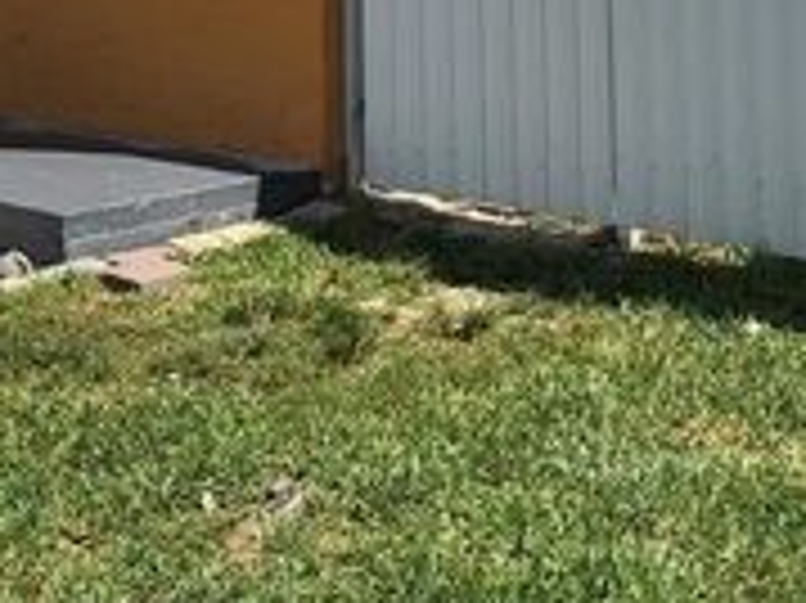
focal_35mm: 100
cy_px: -261
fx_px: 2327
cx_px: 531
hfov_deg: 19.6
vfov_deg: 14.0
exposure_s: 1/2558
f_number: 1.8
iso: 20
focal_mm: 4
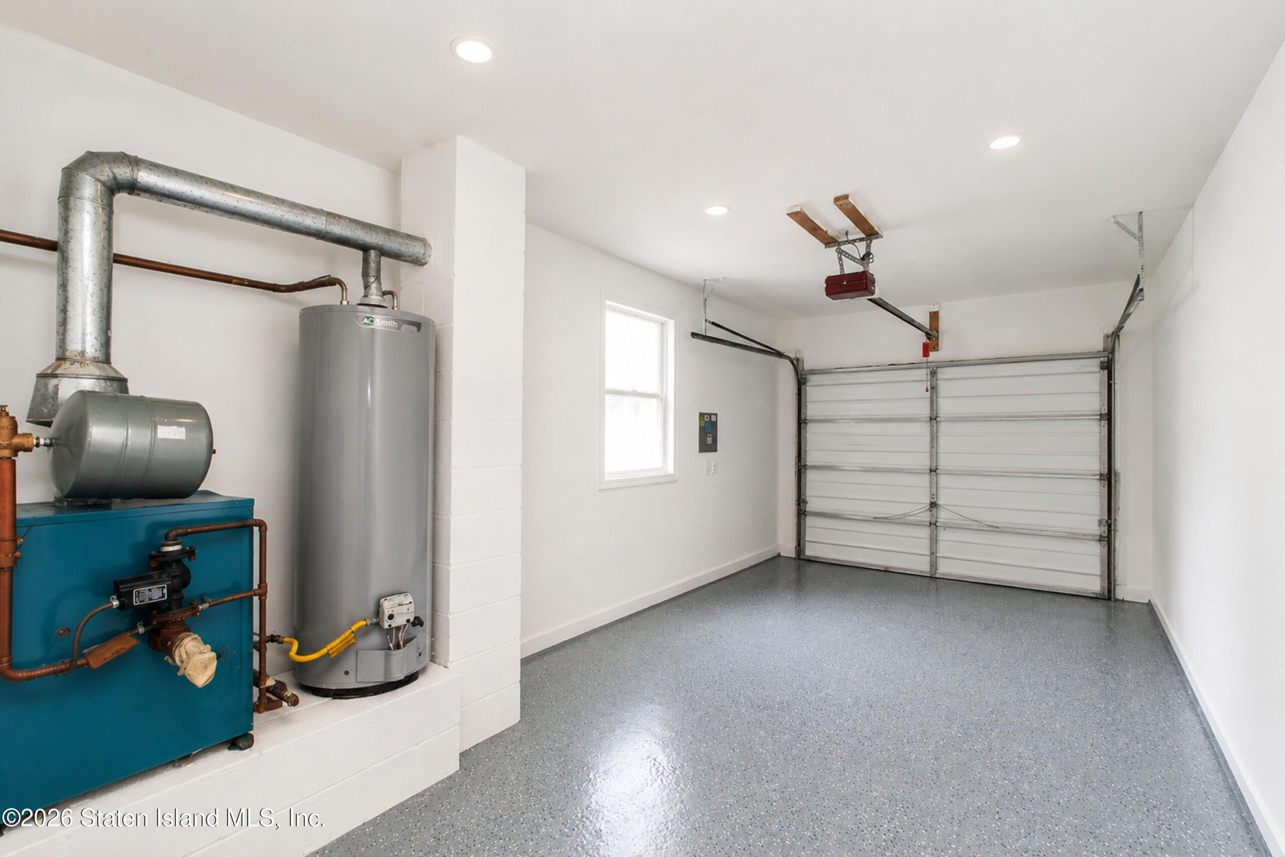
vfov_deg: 77.3
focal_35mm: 15
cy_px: 428
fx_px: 535
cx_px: 642
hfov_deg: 100.4
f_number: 7.1
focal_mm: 10
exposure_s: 1/60
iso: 1250
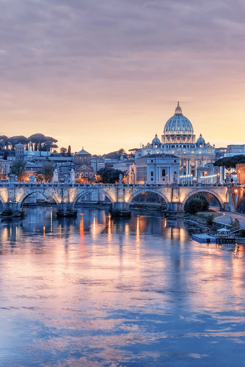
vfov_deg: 24.7
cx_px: 122
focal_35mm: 82
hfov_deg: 16.7
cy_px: 184
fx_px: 836
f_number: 8
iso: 64
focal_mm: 82
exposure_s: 1.6
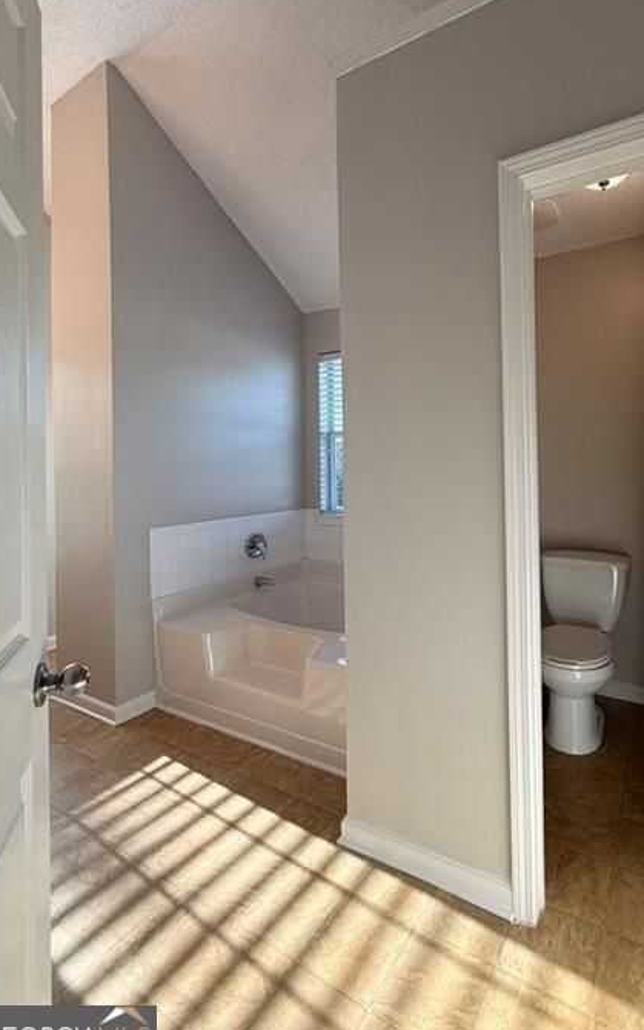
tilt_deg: +0.5
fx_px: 477
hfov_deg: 66.4
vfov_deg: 94.2
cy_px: 473
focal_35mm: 17
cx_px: 423
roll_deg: +0.5
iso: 64
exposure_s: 1/120
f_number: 2.2
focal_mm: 2.22
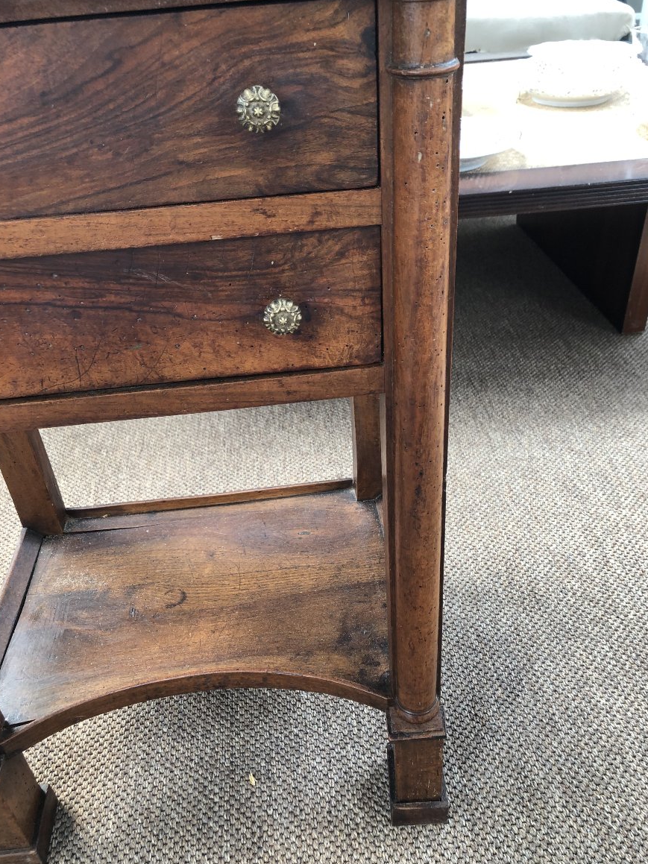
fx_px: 724
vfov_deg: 61.7
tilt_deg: -35.7
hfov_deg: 48.2
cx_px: 327
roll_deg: +5.5
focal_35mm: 29
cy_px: 433
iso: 32
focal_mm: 3.99
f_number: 1.8
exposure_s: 1/50
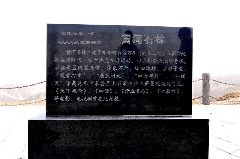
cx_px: 120
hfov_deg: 90.1
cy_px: 80
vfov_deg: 67.2
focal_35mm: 18
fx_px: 120
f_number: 9
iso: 200
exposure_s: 1/160
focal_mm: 12
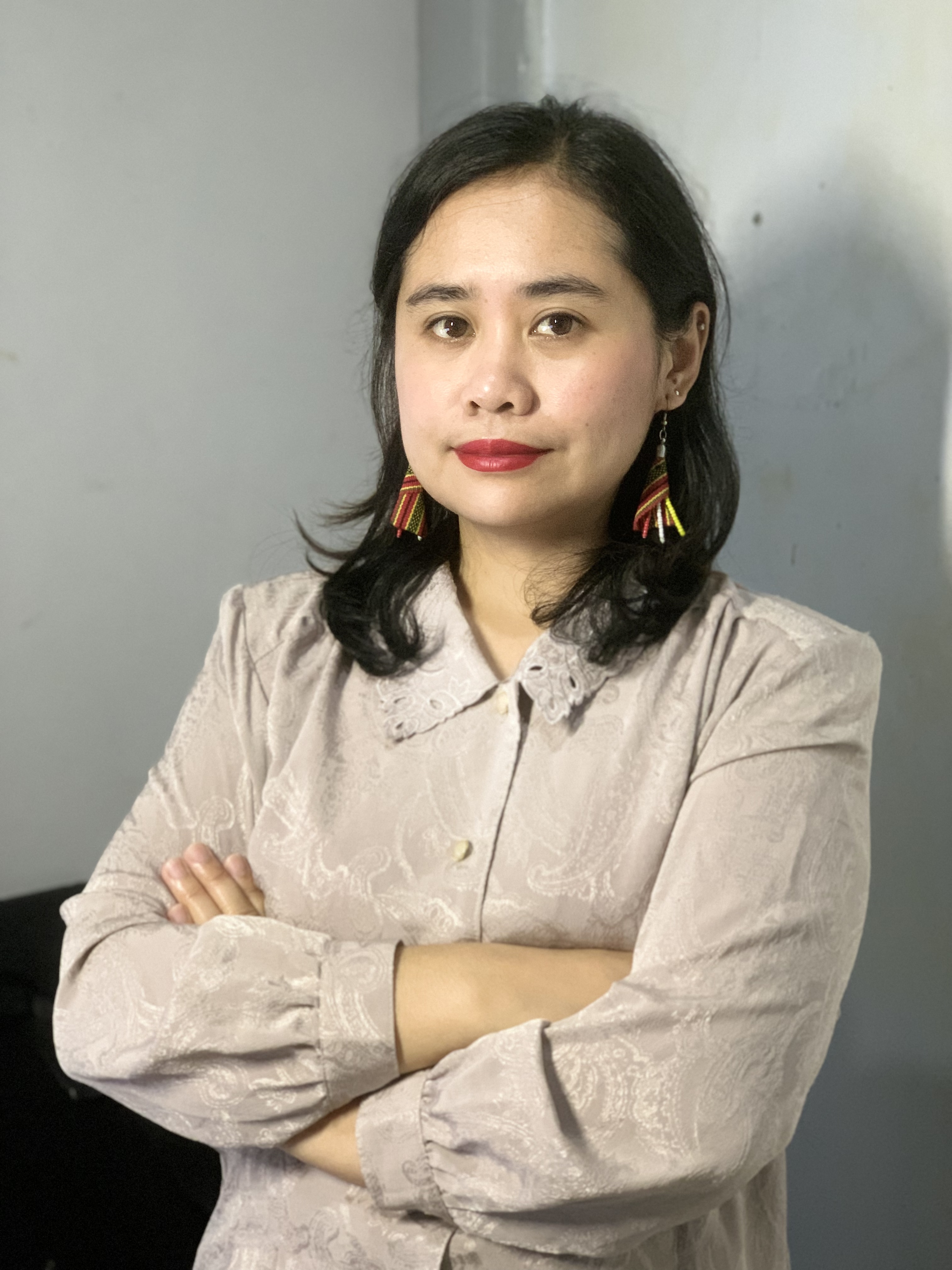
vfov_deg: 36.8
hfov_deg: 28.0
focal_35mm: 52
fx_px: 1907
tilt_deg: -6.4
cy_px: 635
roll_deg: -0.6
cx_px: 476
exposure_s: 1/40
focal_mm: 6
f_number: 2.4
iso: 400
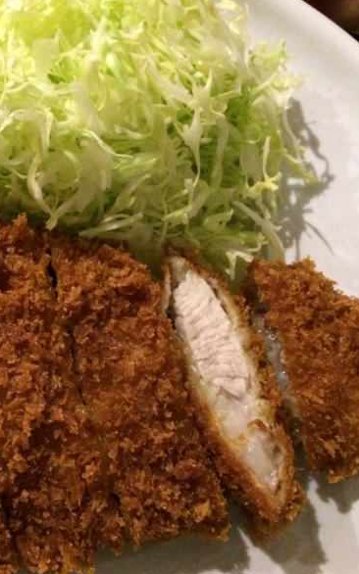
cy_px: 291
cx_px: 51
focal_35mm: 42
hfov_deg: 29.5
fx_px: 658
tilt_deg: -66.6
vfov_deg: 47.2
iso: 500
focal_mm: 4.15
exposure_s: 1/15
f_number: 2.2
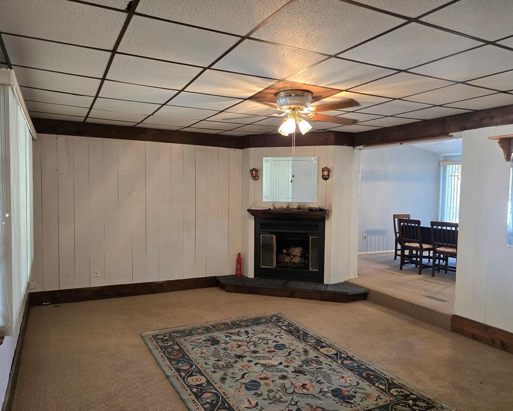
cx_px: 250
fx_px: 380
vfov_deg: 56.8
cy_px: 212
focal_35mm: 25
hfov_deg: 68.1
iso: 640
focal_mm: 6.3
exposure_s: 1/120
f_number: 1.7
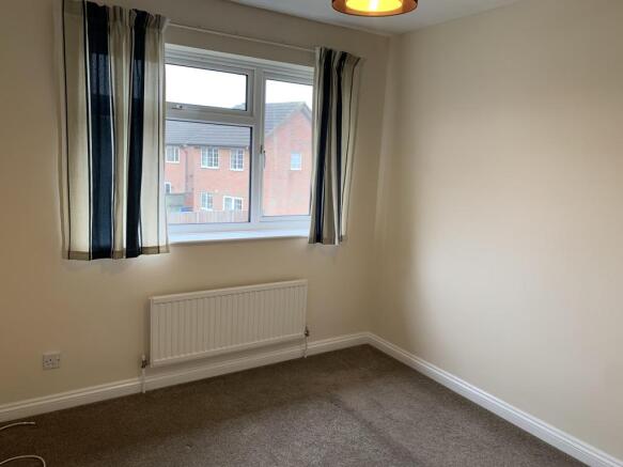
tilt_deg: -9.2
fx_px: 468
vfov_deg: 53.0
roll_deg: -2.9
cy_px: 234
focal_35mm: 26
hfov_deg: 67.3
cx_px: 312
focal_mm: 4.25
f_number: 1.8
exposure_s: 1/50
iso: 100
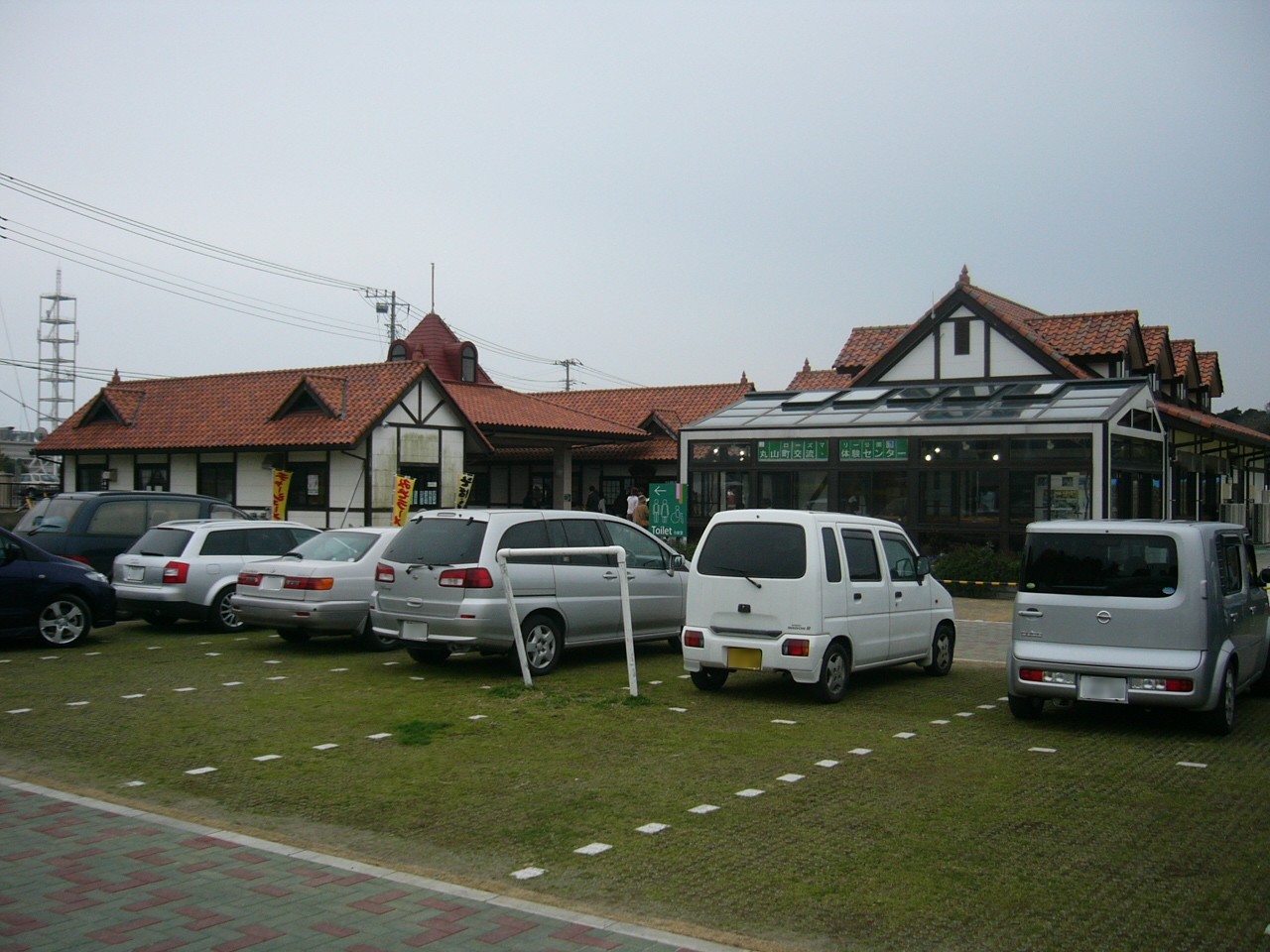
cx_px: 635
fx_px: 1284
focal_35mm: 35
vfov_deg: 40.7
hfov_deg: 52.6
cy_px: 476
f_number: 2.8
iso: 50
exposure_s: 1/500
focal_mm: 5.8
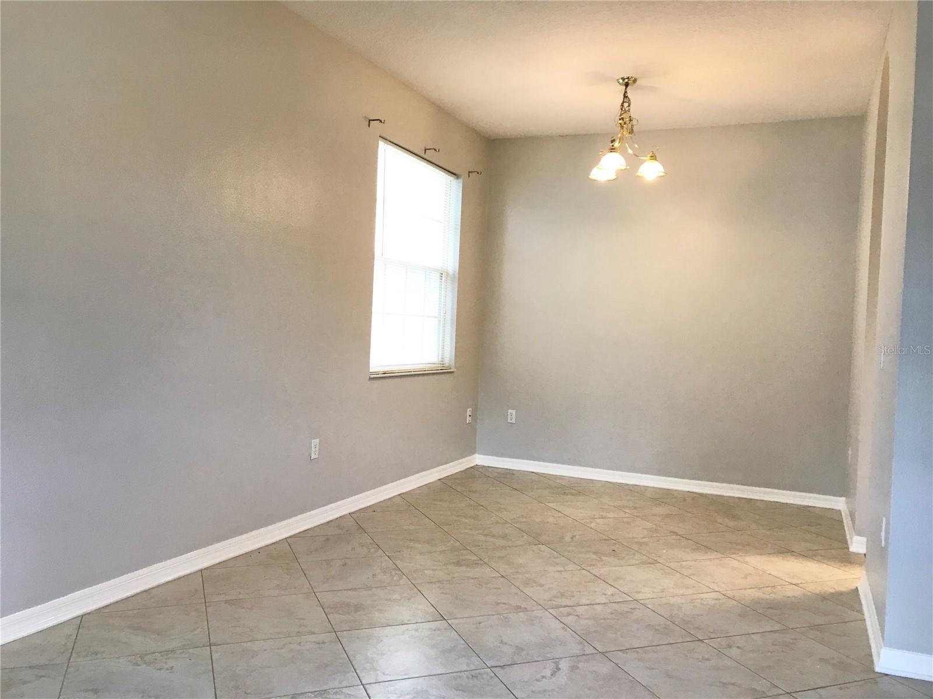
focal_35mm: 28
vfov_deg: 49.7
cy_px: 350
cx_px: 466
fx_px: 755
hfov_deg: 63.4
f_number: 1.8
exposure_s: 1/30
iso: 32
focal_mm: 3.99
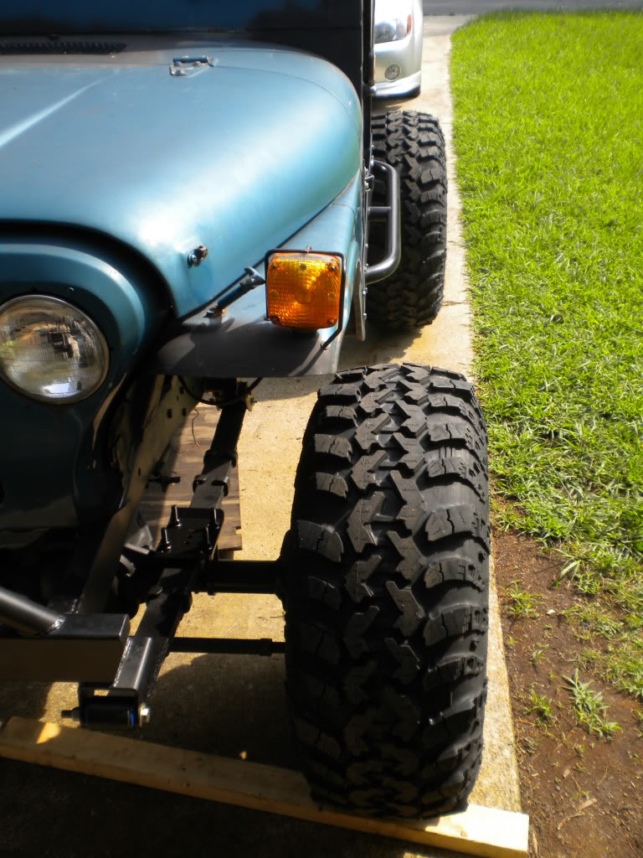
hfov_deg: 40.7
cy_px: 429
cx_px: 322
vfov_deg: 52.6
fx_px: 867
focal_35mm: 35
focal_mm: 6.3
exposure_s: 1/195
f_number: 4.6
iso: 80
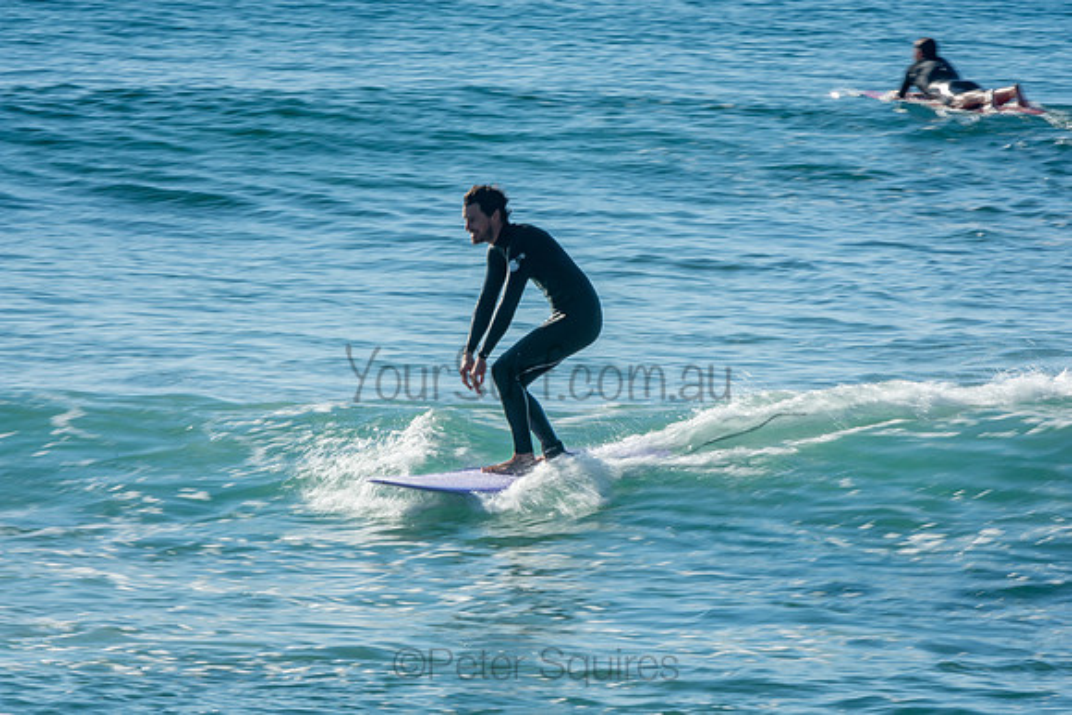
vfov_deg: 2.9
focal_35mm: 480
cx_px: 536
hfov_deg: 4.3
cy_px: 358
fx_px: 14296
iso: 100
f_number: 25
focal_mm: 320
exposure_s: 1/30
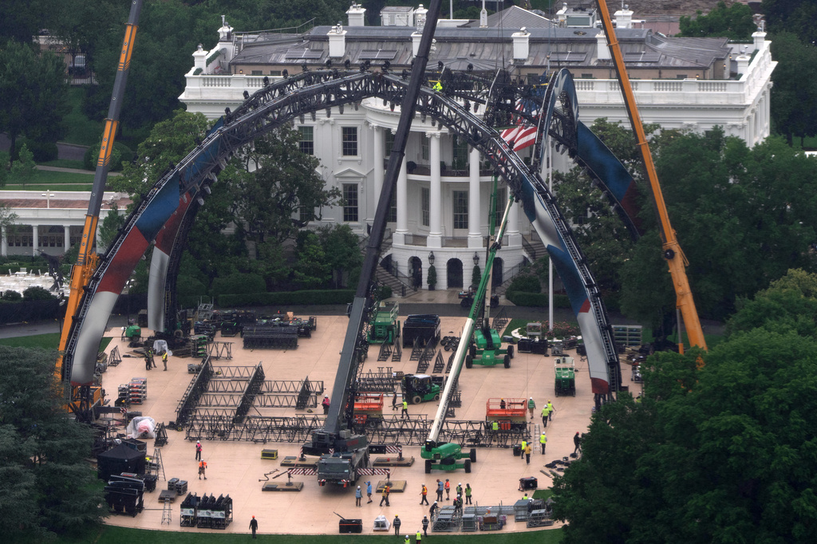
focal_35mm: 423
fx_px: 9596
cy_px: 272
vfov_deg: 3.2
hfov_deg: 4.9
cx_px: 408
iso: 160
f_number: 9
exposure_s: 1/200
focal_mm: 282
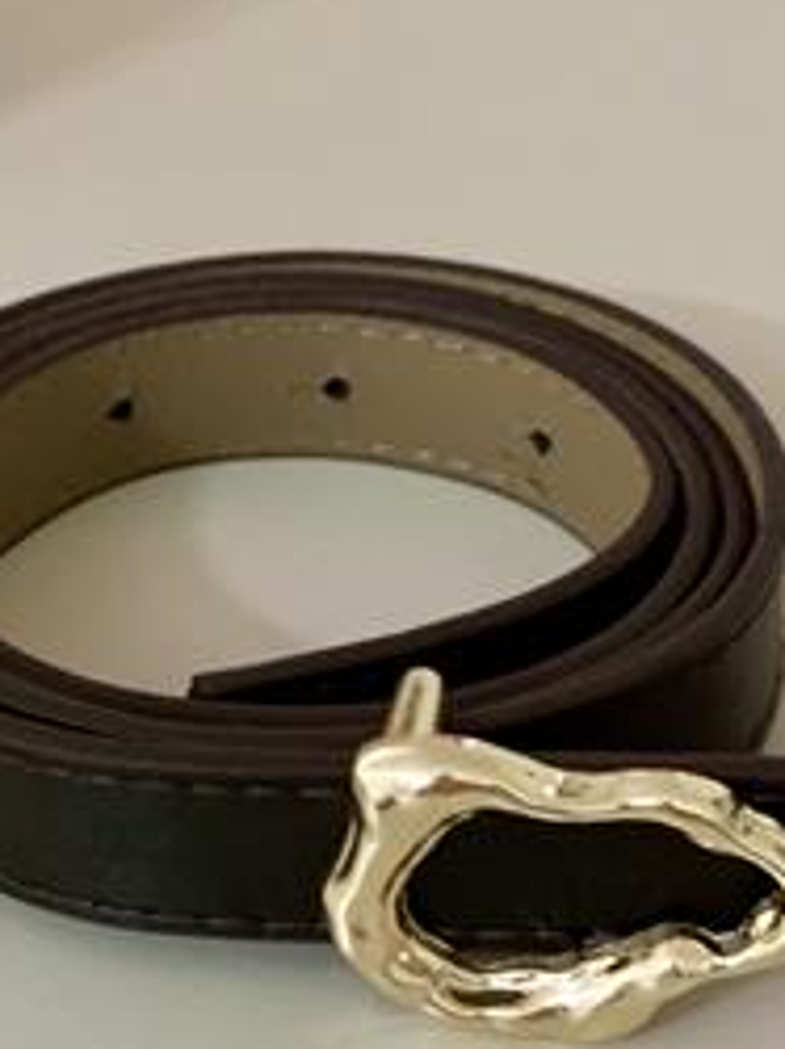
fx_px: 2605
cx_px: 407
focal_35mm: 86
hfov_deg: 17.1
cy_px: 636
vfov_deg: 22.7
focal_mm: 6
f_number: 2
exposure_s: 1/14
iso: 400
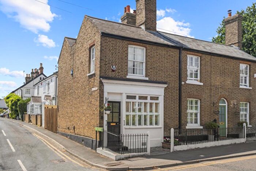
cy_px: 86
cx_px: 128
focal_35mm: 35
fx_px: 249
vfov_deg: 37.9
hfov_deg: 54.4
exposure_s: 1/200
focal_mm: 35
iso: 320
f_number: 8
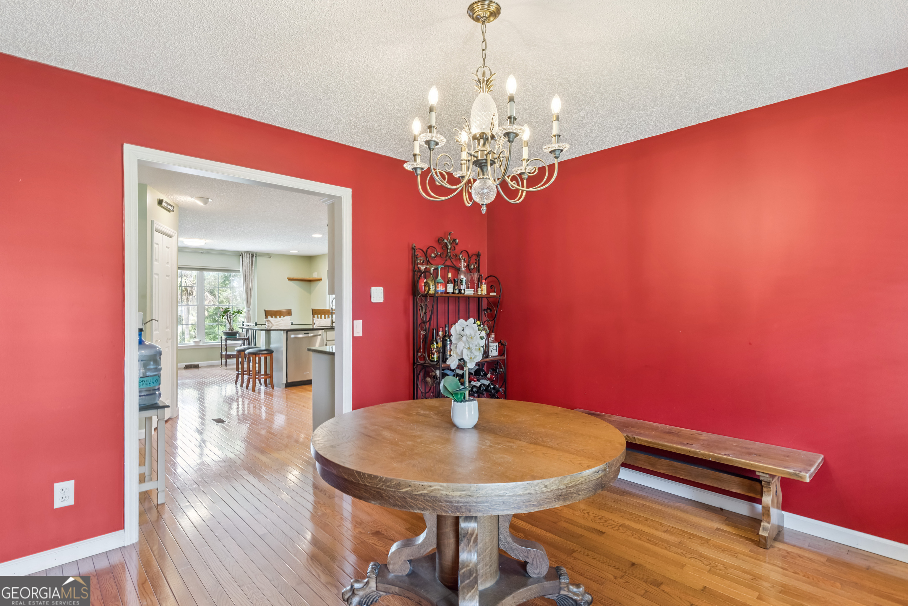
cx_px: 454
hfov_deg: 90.0
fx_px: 454
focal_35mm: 18
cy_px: 303
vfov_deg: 67.4
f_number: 8
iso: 250
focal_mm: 18
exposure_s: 1/4
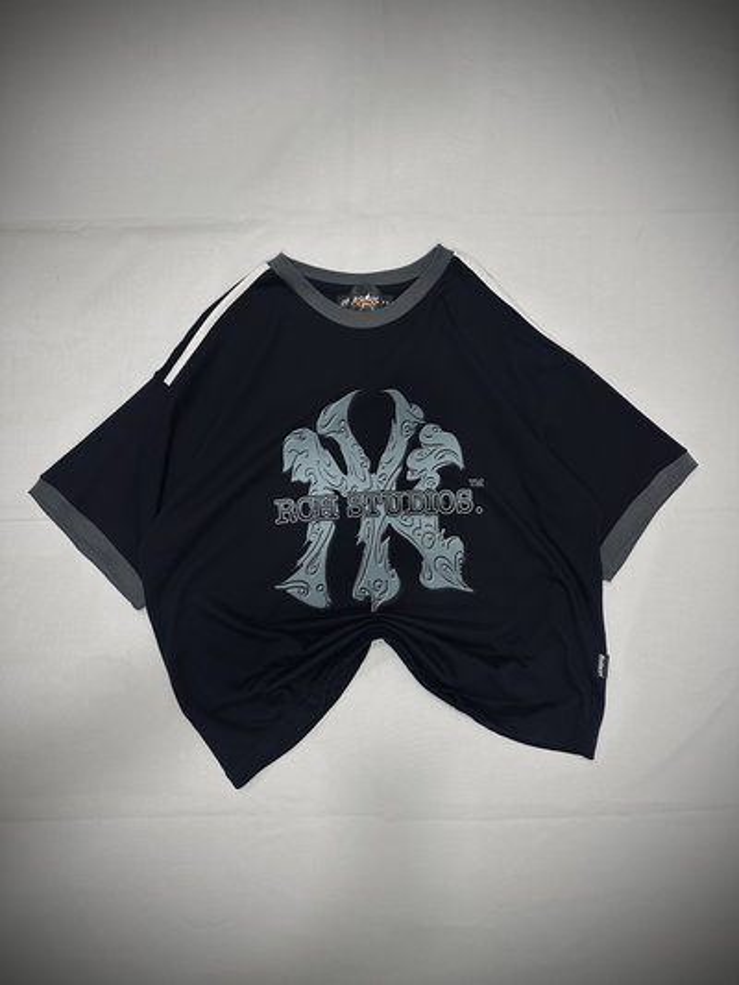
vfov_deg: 71.6
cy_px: 492
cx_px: 370
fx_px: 683
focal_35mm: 24
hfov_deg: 56.8
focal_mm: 6.86
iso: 200
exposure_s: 1/50
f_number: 1.78
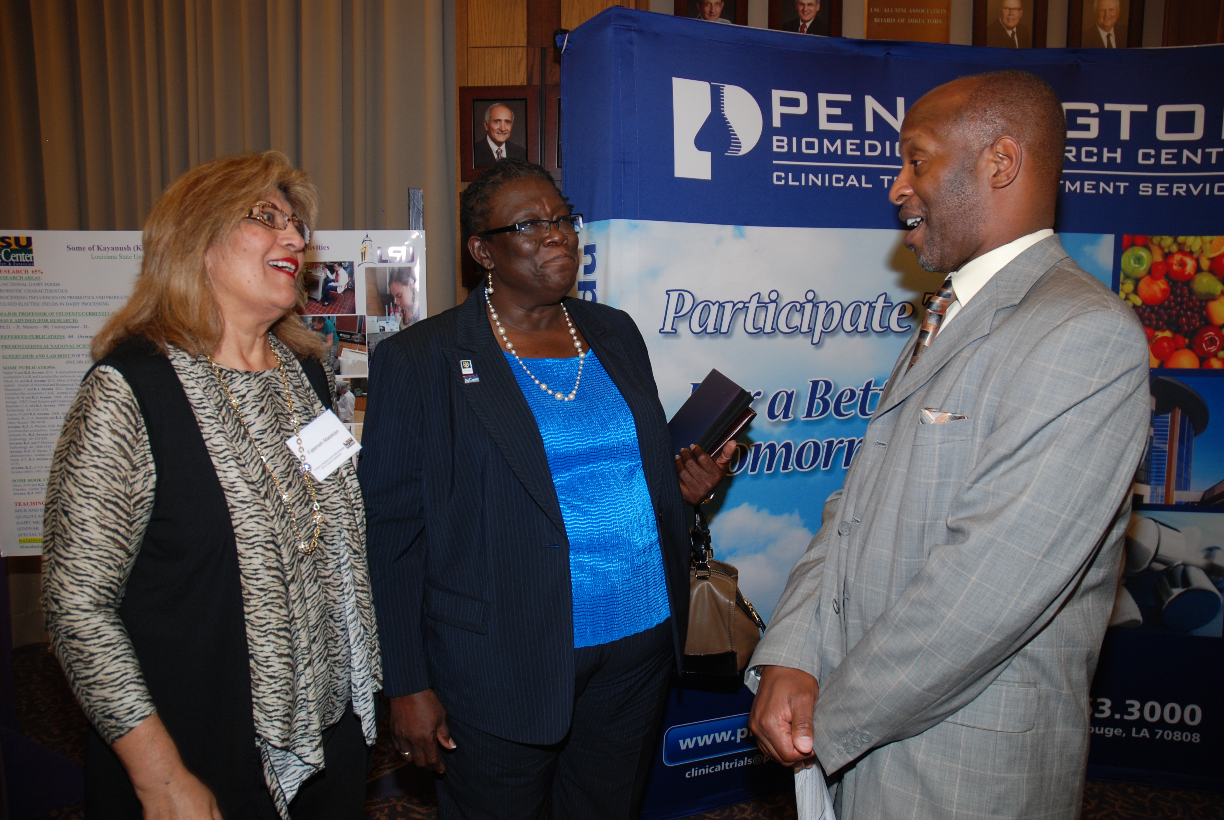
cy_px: 410
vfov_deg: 35.6
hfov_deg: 51.2
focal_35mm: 38
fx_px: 1277
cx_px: 612
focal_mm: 25
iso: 200
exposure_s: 1/60
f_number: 5
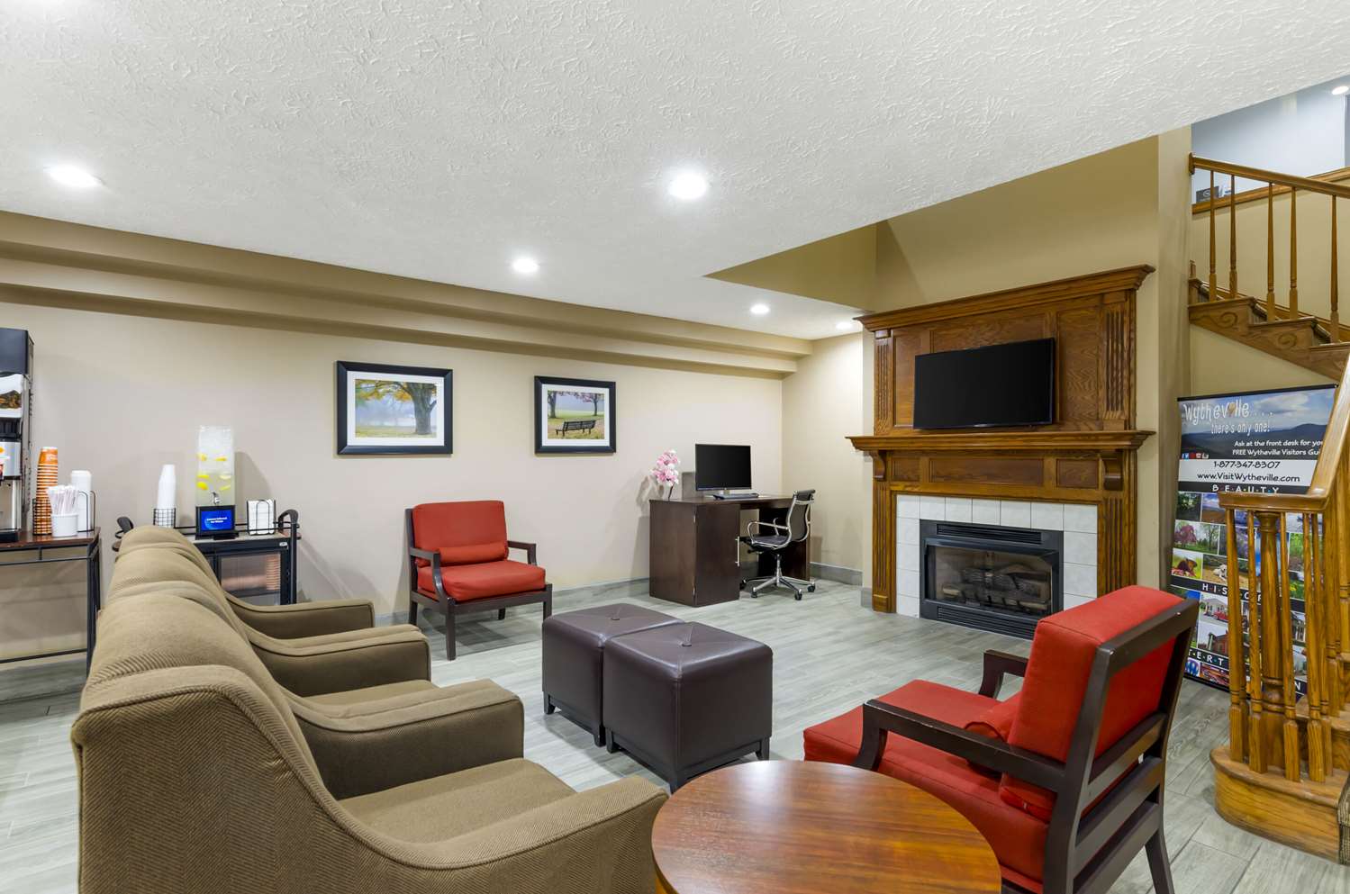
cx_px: 675
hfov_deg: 95.1
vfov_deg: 71.8
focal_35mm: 16
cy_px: 447
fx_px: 617
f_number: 8
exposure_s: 1/1.25
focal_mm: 11
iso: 200
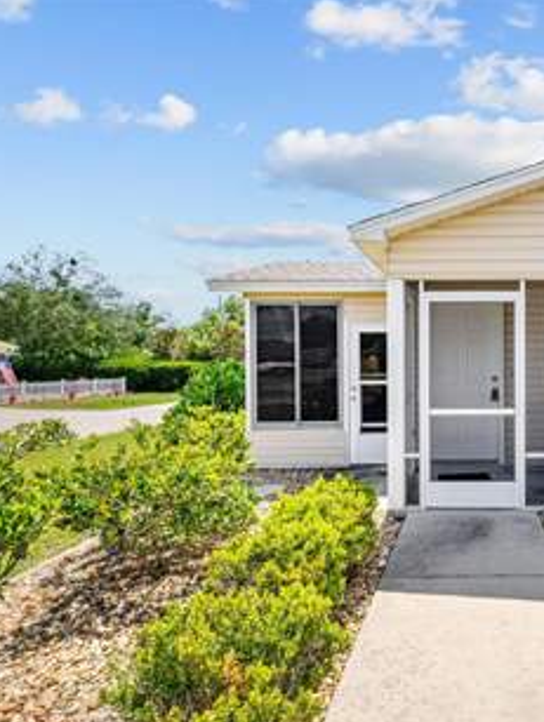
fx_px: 439
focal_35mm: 21
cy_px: 366
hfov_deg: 56.1
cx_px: 476
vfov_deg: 78.9
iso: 320
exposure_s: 1/640
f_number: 8
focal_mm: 14
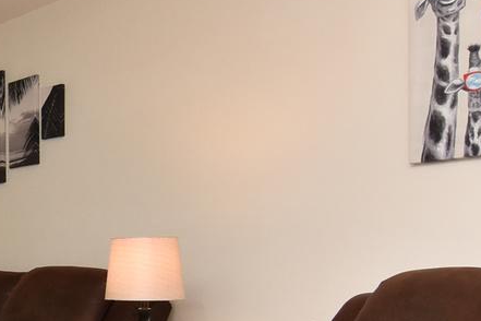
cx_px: -180
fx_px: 882
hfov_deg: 25.3
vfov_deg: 20.3
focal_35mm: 66
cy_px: 276
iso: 800
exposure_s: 1/60
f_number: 7.1
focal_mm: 12
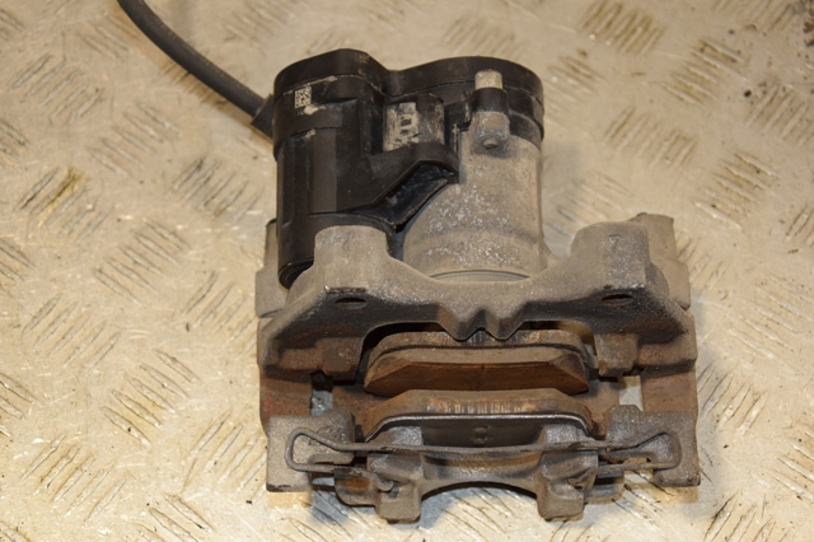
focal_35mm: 72
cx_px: 407
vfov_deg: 18.9
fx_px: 1627
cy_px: 271
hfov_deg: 28.1
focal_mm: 48
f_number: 5.6
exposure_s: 1/200
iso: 800
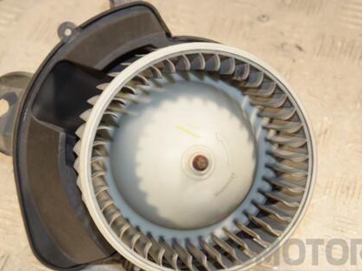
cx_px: 148
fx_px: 1265
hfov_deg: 16.3
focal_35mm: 121
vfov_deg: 12.2
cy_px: 136
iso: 800
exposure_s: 1/200
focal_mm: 58
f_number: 6.3
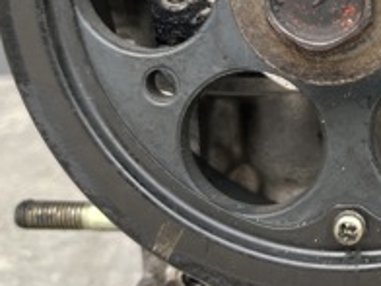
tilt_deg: -9.2
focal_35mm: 85
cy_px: 28
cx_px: 439
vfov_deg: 17.1
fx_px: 936
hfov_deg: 21.6
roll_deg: -0.2
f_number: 1.6
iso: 40
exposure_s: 1/121
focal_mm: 5.1
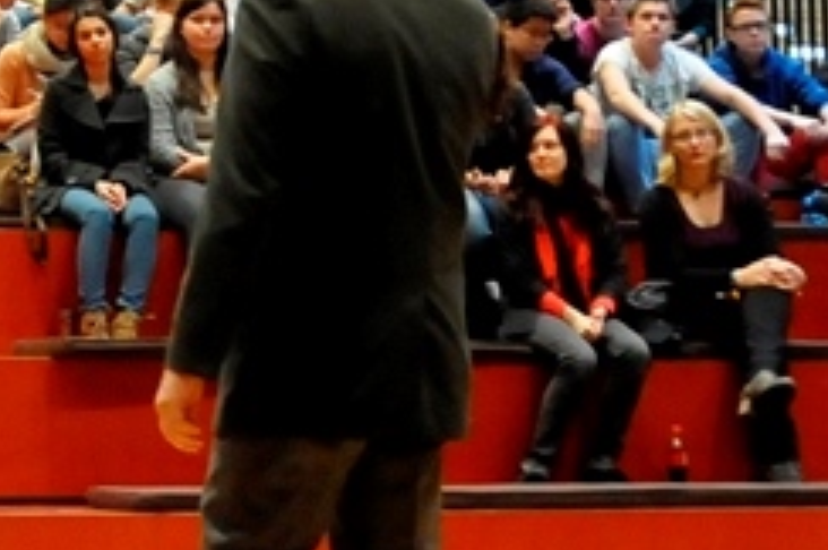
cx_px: -394
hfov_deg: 15.1
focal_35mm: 126
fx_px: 2894
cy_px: 61
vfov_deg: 10.8
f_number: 3.8
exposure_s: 1/50
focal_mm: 20
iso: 3200
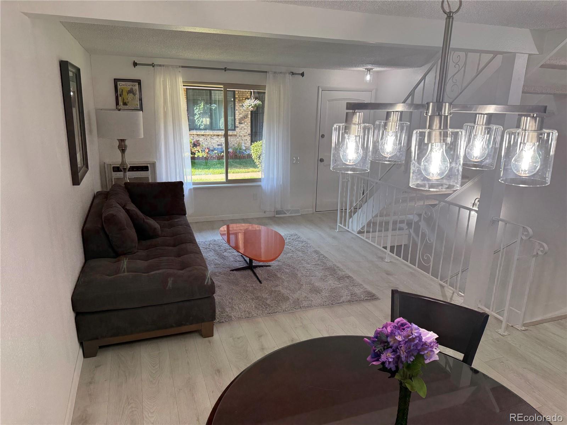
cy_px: 212
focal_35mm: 24
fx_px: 393
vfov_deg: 56.8
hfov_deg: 71.6
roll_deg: -0.8
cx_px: 284
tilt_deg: -14.9
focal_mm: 6.76
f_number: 1.78
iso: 125
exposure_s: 1/226
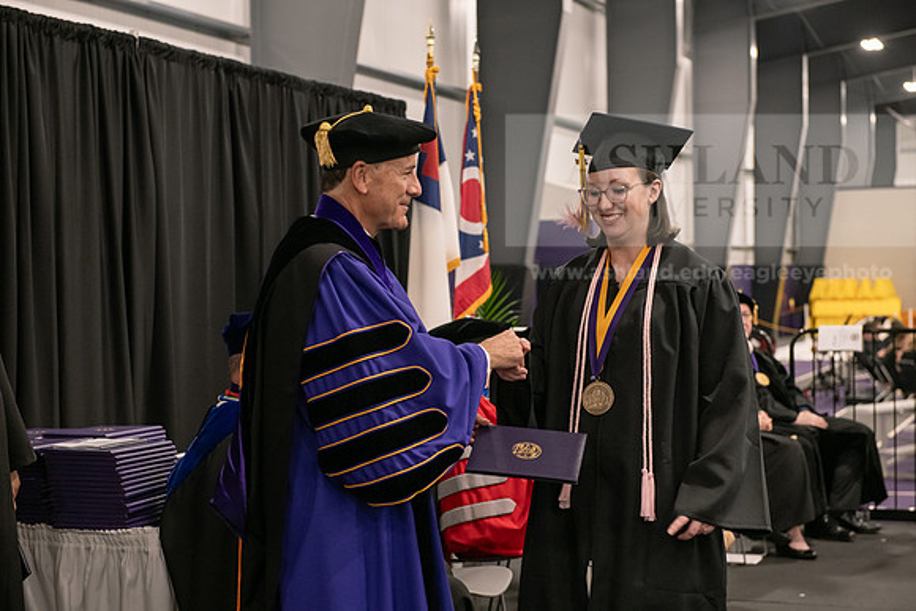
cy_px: 306
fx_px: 1781
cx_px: 458
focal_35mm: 70
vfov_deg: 19.5
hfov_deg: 28.8
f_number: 5
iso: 2000
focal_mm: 70
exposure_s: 1/125
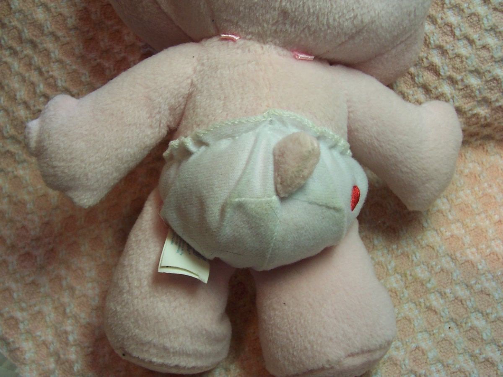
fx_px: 538
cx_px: 252
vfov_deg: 38.7
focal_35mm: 37
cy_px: 188
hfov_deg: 50.1
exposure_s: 1/90
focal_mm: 5.6
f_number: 2.8
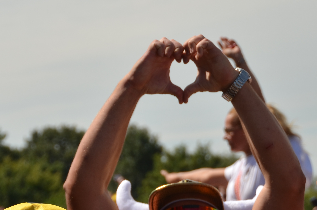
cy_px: 118
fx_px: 2619
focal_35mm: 298
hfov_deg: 6.9
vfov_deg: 4.6
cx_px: 119
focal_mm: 78
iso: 100
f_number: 5.6
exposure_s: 1/800
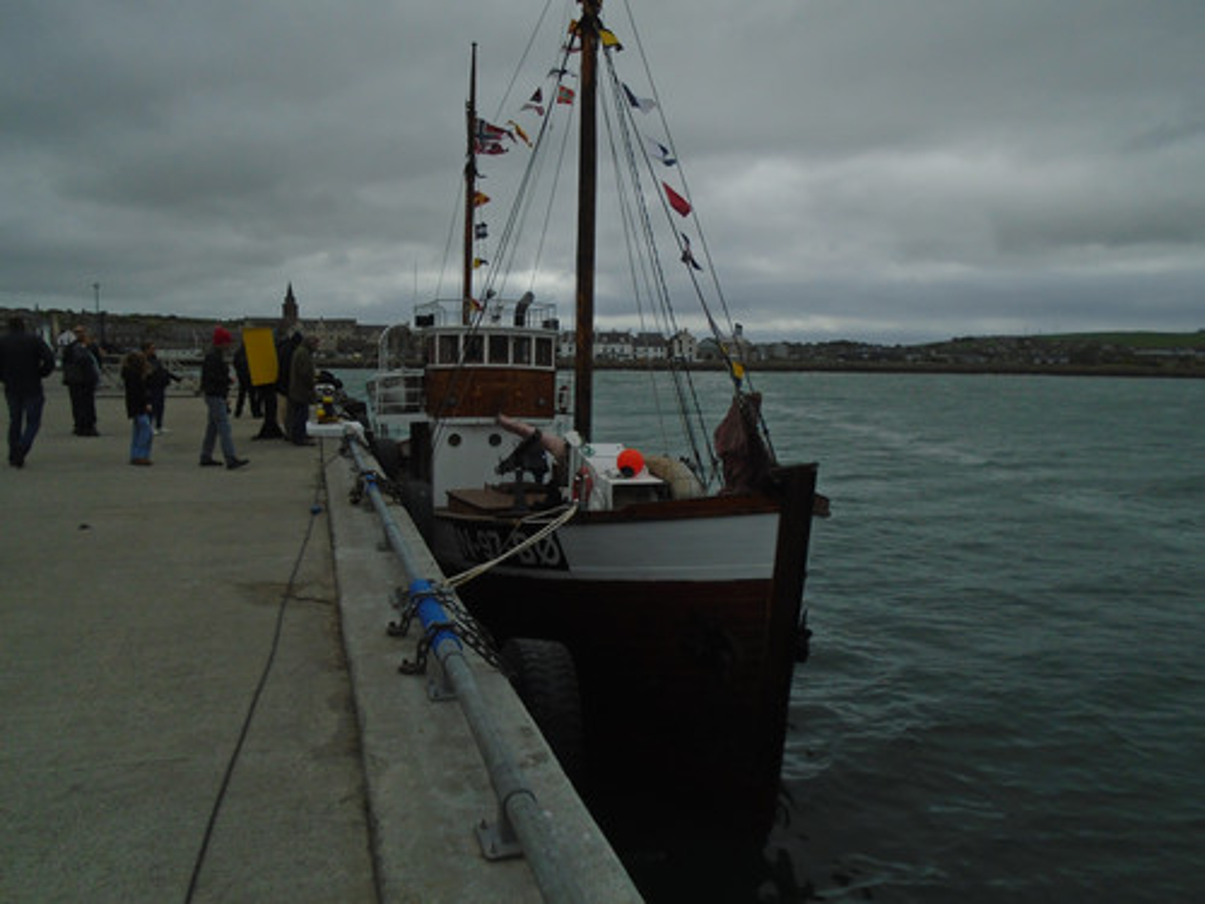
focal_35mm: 26
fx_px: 905
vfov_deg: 53.1
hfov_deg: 67.3
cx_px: 602
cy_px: 452
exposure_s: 1/400
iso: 100
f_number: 8
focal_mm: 4.6
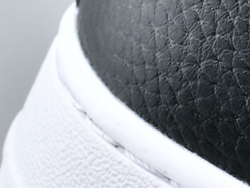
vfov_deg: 3.4
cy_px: 169
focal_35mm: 433
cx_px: 682
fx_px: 3127
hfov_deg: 4.4
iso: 100
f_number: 14
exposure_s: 1/125
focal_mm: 50
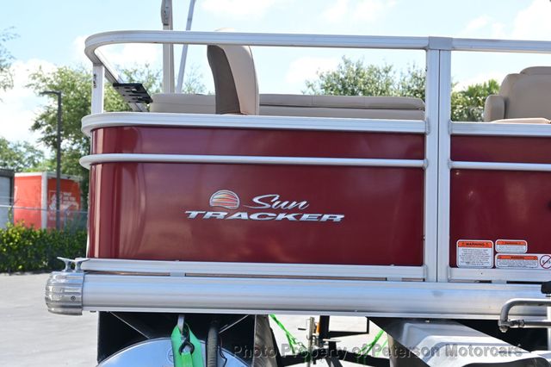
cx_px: 276
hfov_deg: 41.7
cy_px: 184
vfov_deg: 28.5
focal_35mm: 47
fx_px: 723
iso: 100
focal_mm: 31.5
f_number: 6.3
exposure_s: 1/160
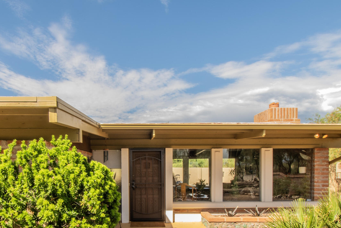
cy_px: 173
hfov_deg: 67.0
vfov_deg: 46.1
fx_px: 256
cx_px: 145
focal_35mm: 27
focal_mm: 10
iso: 50
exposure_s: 1/13
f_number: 22
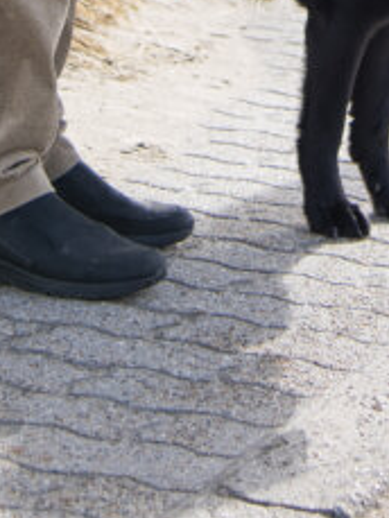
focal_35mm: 206
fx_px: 3084
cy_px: -486
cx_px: 386
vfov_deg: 9.1
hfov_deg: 7.2
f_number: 4.5
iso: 100
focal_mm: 48
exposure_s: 1/640
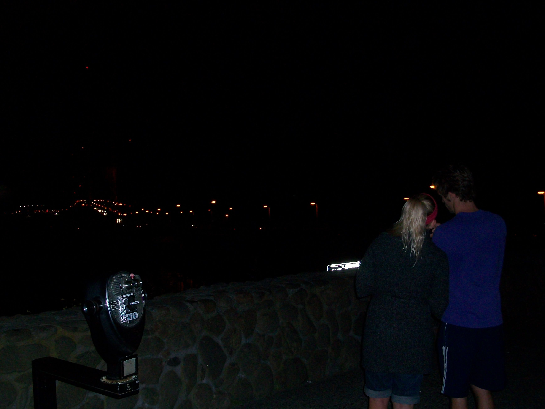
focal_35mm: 42
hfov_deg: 44.8
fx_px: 661
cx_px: 272
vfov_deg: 34.3
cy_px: 204
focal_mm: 7.1
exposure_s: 1/60
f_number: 3.2
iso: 160
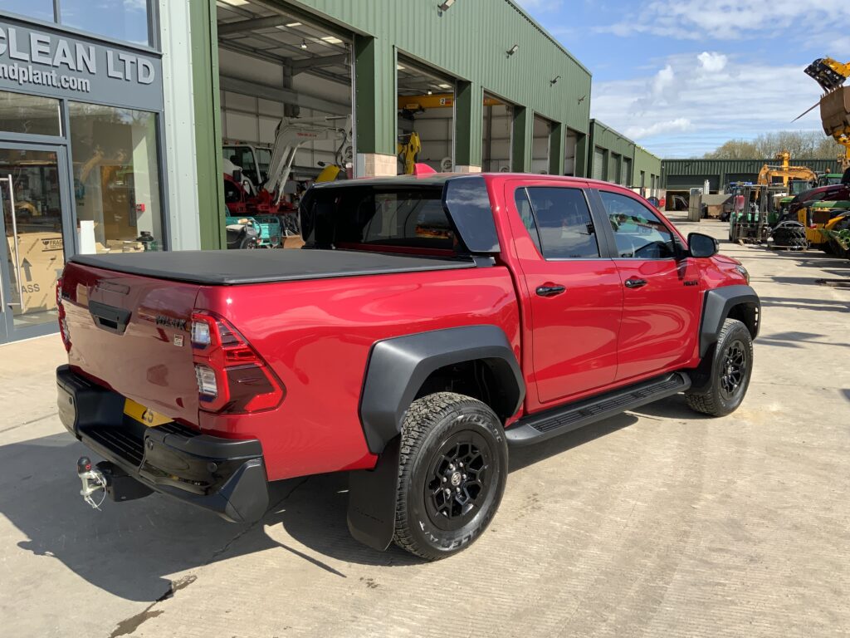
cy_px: 319
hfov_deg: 61.7
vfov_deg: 48.2
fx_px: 712
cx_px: 425
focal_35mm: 29
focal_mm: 3
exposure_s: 1/1221
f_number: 1.8
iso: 16
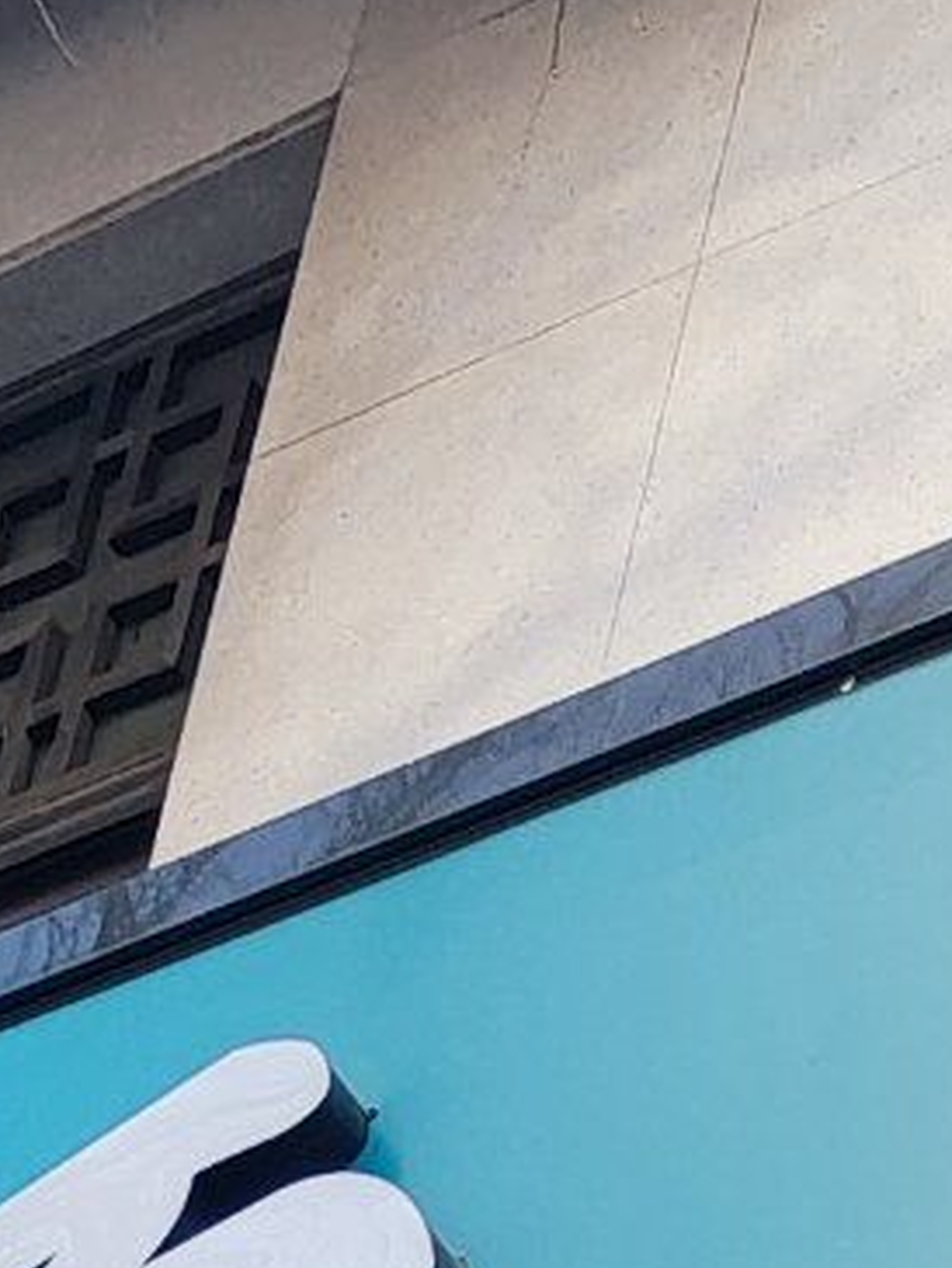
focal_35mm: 187
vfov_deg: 8.0
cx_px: -754
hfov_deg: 7.7
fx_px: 6853
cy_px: 4504
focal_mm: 6.78
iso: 50
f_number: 1.85
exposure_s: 1/227
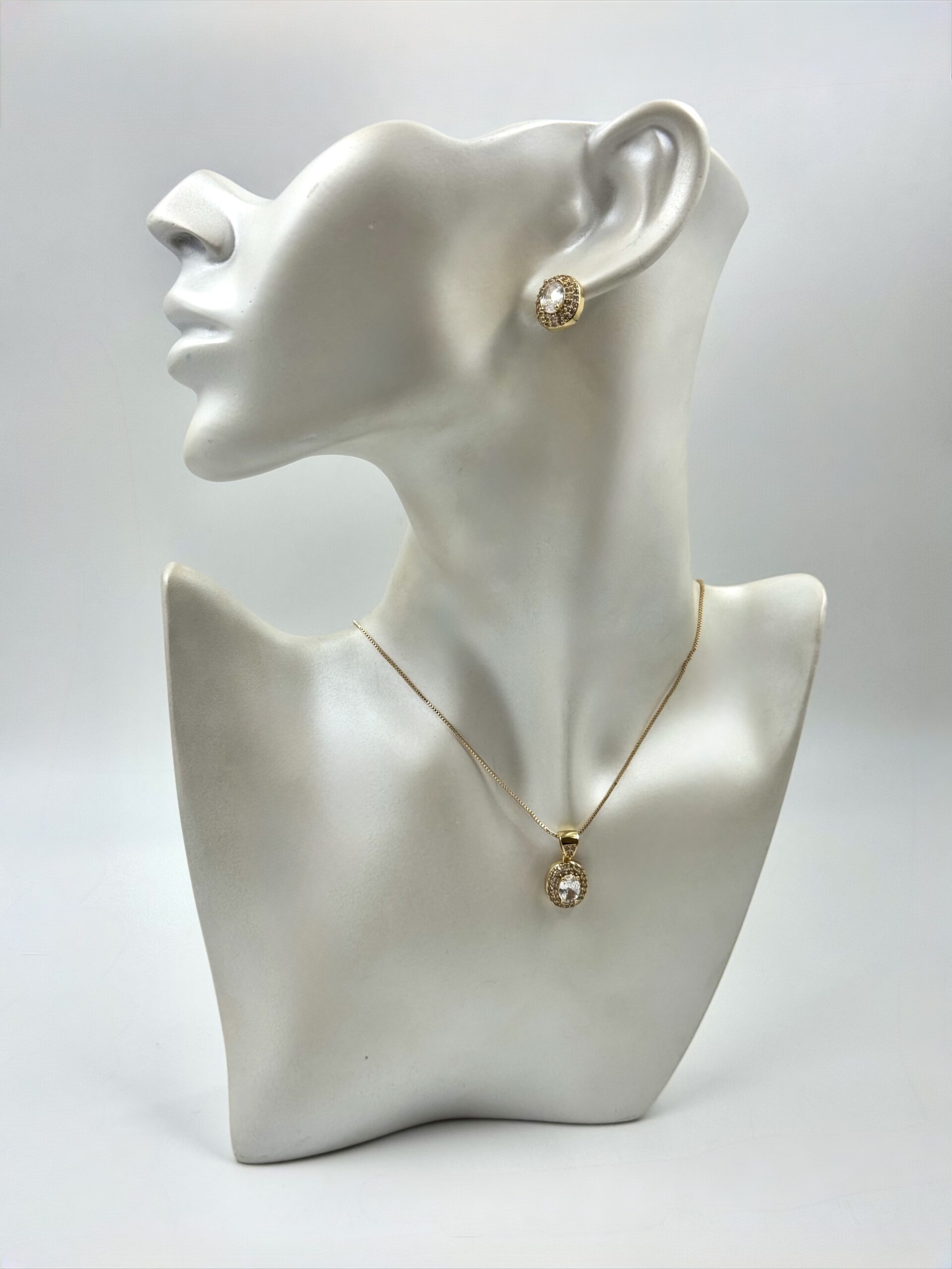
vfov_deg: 39.7
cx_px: 476
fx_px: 1760
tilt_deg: -17.7
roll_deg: -0.2
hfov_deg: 30.3
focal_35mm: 48
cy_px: 634
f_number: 1.78
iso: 64
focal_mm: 6.76
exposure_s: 1/1458
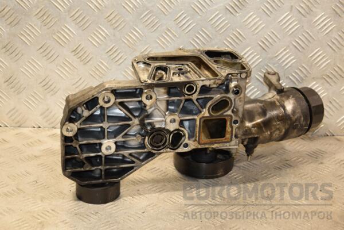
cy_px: 115
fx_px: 717
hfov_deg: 27.0
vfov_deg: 18.2
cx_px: 172
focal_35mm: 75
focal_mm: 50
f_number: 5
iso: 800
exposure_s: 1/125
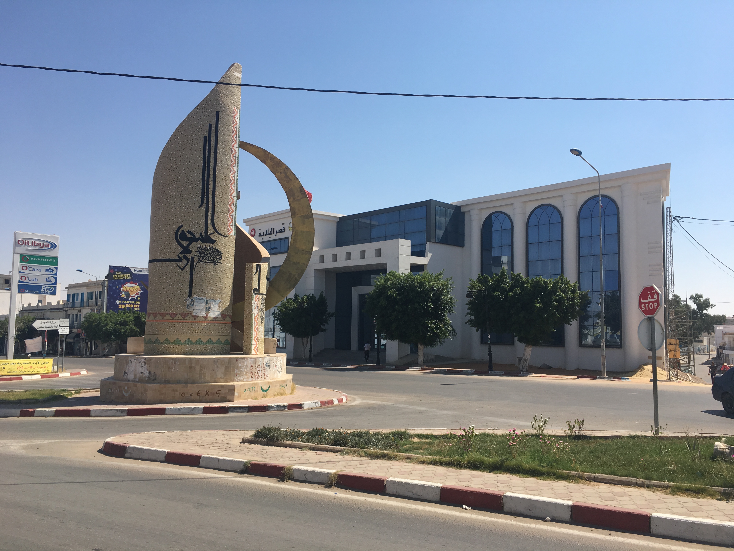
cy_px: 276
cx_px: 367
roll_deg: -1.5
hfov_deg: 61.7
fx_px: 615
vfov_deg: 48.2
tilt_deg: +5.0
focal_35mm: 29
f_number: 2.2
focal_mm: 4.15
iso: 25
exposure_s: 1/1972
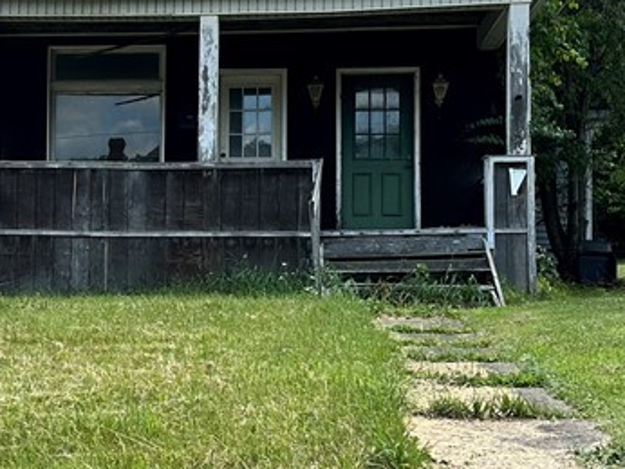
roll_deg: -0.7
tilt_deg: +4.5
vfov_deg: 20.7
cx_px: 181
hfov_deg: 27.1
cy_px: 206
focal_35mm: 71
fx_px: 1283
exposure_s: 1/3058
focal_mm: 6.86
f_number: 1.78
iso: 80
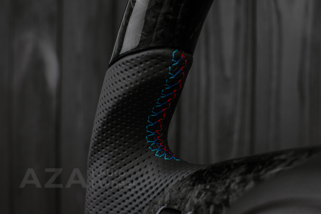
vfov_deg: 25.8
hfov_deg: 37.8
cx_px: 160
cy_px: 107
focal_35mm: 52
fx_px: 468
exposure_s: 1/125
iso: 500
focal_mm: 35
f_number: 6.3
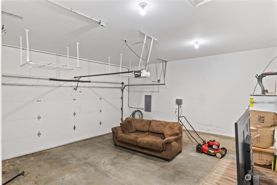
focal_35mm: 19
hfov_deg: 86.9
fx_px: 146
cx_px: 138
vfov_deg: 64.6
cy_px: 92
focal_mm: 19
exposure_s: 4
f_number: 7.1
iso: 100
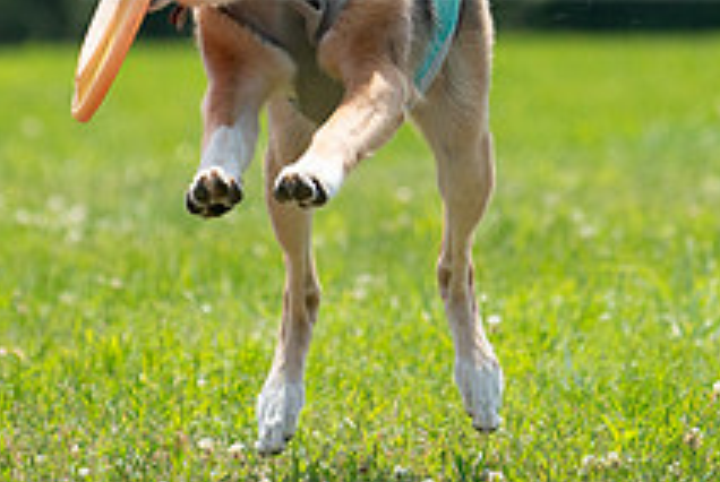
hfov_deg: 2.7
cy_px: -53
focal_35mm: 757
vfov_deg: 1.8
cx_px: 404
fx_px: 15161
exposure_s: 1/4000
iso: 1250
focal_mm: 277
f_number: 5.6
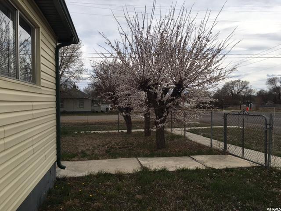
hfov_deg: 61.7
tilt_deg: -1.5
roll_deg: +0.3
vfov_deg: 48.2
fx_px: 235
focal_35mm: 29
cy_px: 106
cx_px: 140
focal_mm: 4.15
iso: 25
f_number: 2.2
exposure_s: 1/1923
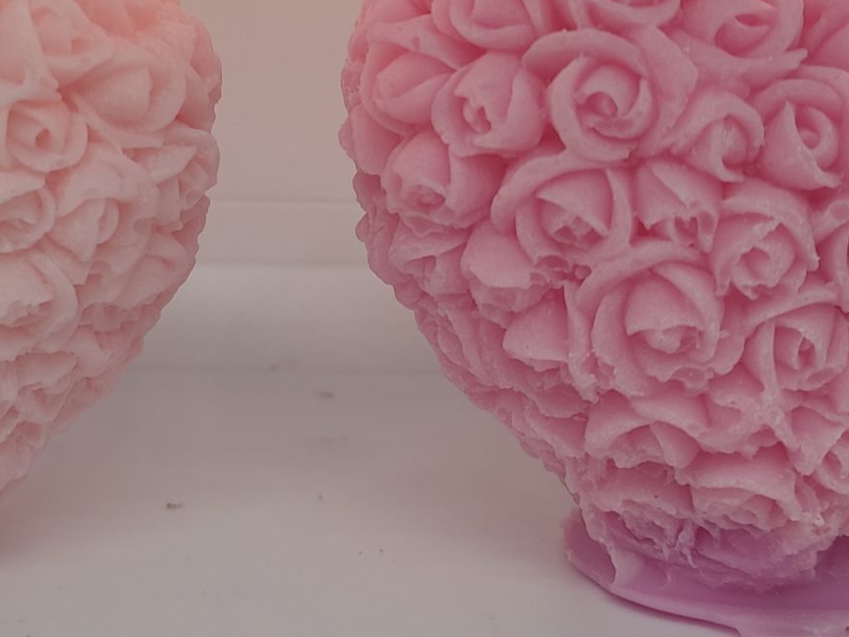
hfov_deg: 25.1
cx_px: 240
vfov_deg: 18.8
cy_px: 65
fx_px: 1889
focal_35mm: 77
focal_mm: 4.74
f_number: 1.79
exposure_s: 1/100
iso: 200
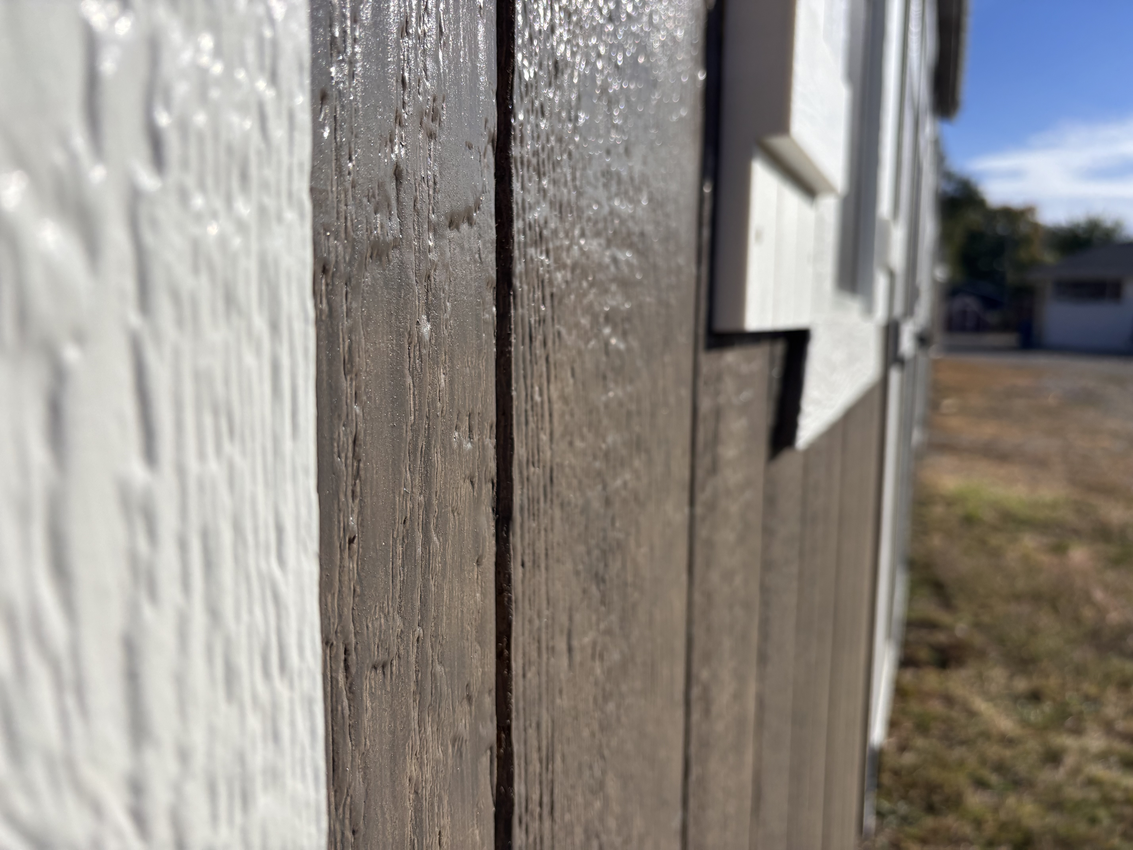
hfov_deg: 67.3
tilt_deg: -7.9
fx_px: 851
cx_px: 566
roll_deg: -0.8
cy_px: 425
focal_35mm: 26
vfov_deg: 53.1
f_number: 1.6
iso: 50
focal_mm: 5.96
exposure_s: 1/7194
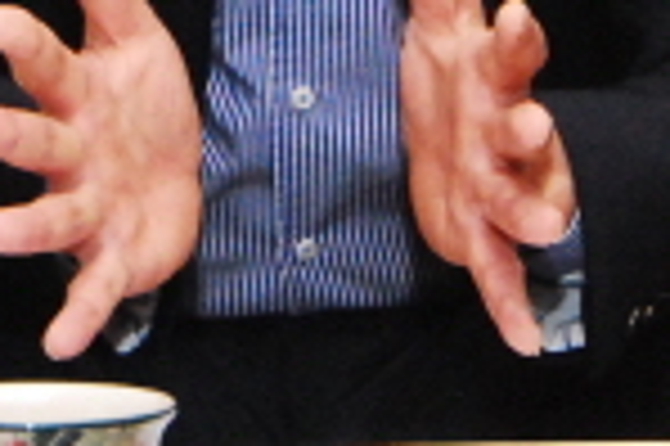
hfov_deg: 8.3
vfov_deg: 5.4
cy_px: -423
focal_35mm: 249
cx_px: 180
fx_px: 4629
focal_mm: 38
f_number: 13
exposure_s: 1/200
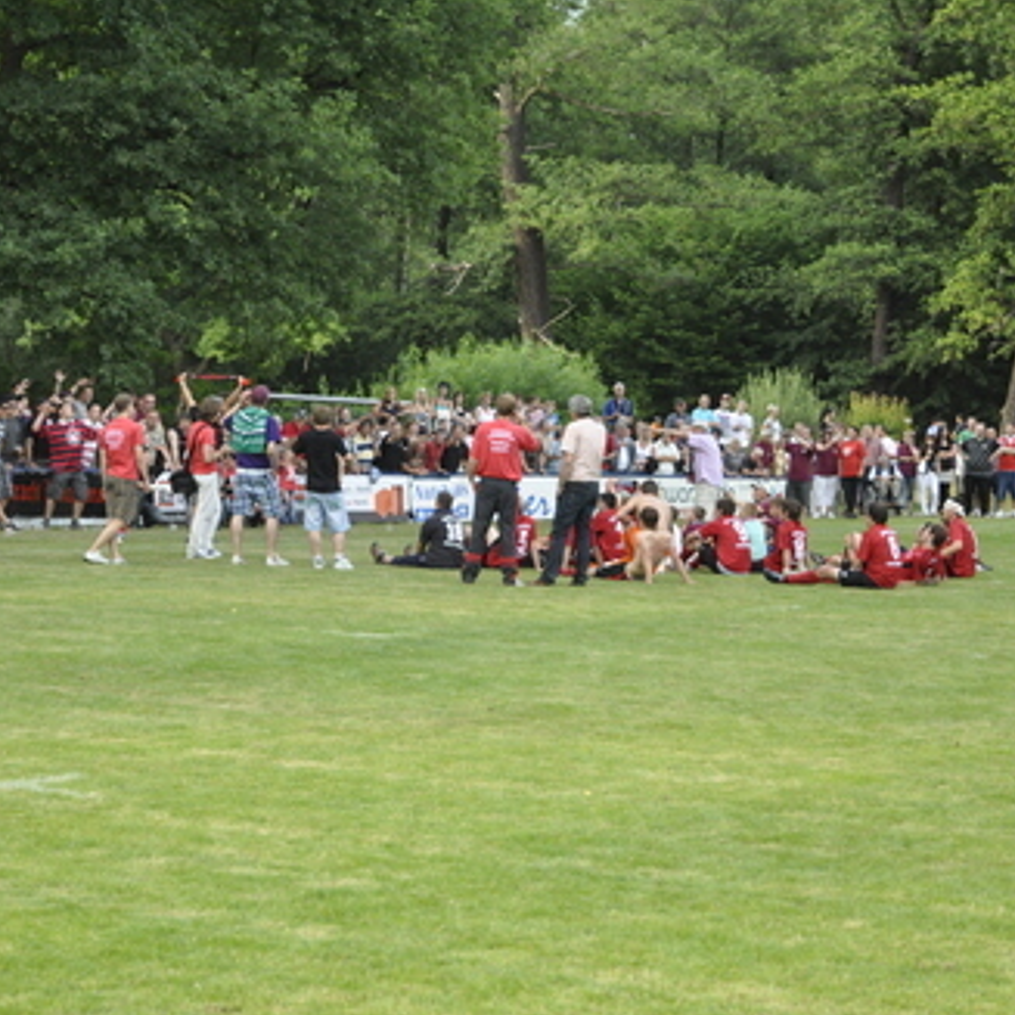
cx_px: 404
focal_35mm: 88
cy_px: 512
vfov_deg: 19.8
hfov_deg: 19.8
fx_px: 2908
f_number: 4.8
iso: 1250
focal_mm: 45
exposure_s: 1/500
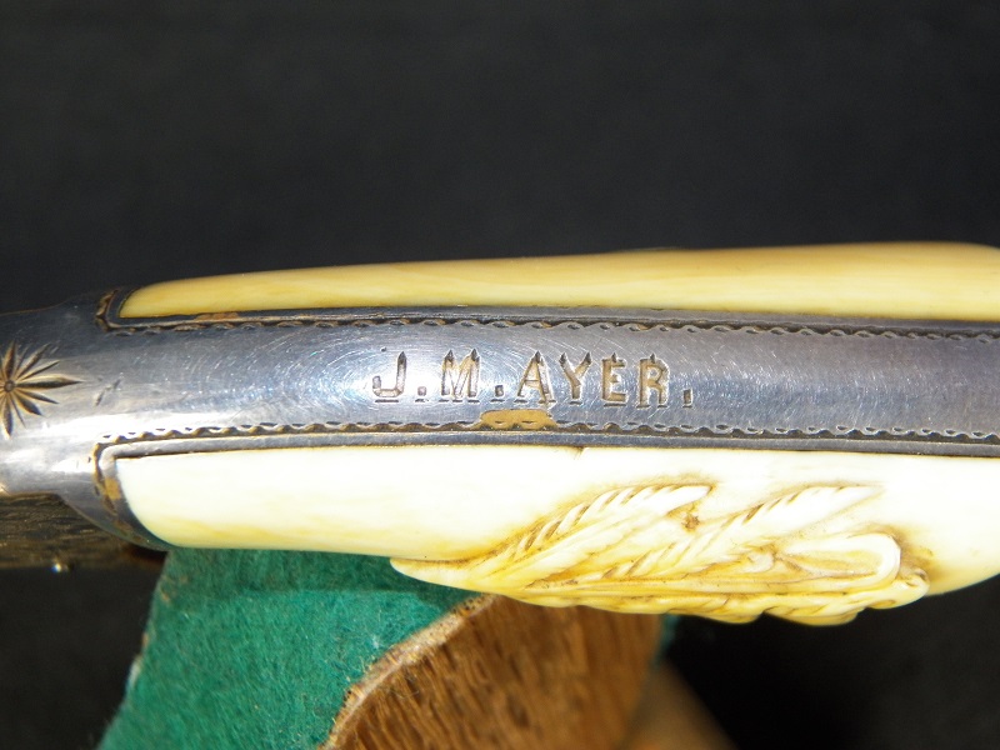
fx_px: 3640
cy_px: 375
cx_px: 500
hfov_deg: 15.6
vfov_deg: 11.8
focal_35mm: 126
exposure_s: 1/50
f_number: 4
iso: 200
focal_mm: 22.6
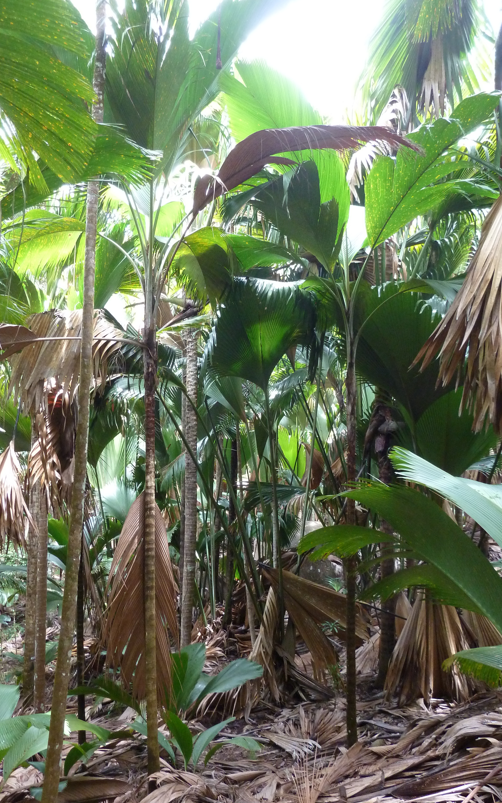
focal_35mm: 27
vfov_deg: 68.4
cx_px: 219
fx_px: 591
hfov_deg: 45.9
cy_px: 407
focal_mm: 4.1
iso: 320
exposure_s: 1/30
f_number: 3.3
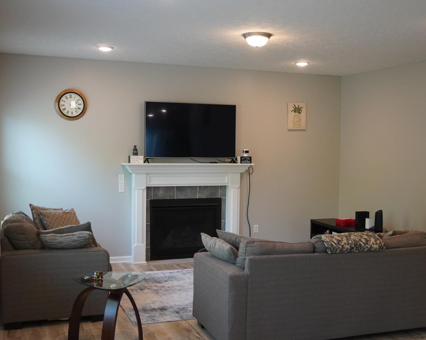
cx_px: 214
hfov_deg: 42.9
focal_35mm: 43
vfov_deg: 34.9
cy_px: 175
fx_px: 542
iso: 1600
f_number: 4.5
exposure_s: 1/160
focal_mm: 24
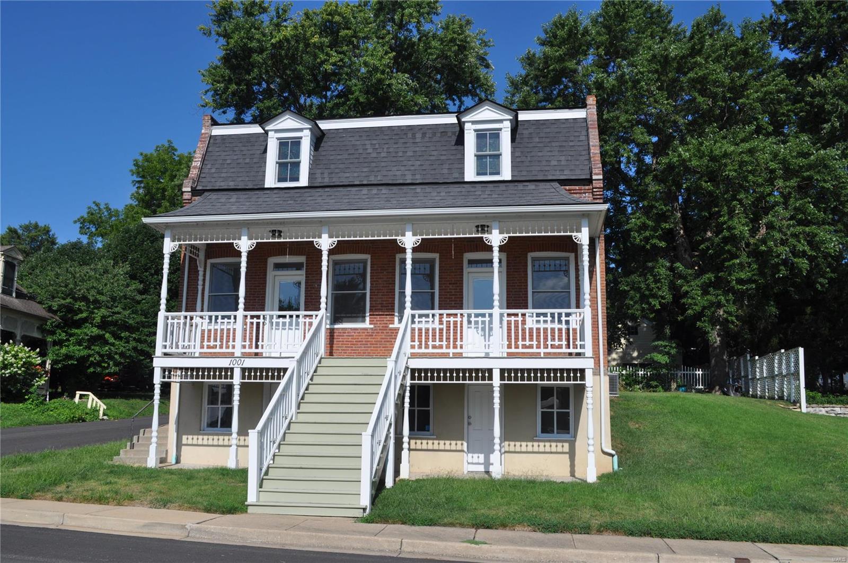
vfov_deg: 39.9
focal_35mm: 33
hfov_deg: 57.3
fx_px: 776
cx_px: 424
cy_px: 282
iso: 200
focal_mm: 22
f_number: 10
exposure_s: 1/400
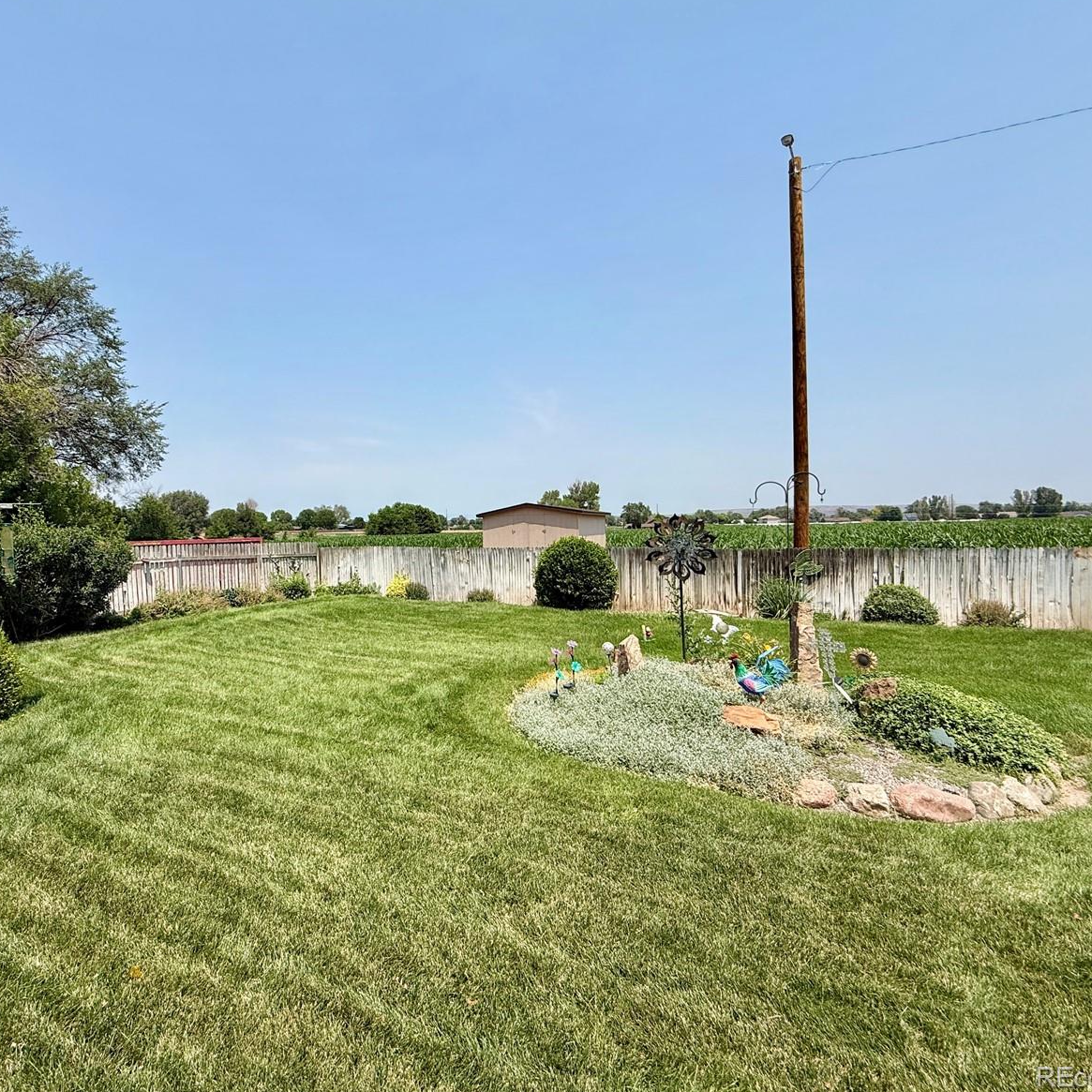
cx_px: 439
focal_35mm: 17
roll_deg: -0.3
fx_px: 607
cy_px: 534
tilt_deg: -1.0
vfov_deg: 84.0
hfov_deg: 83.0
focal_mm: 2.22
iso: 50
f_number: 2.2
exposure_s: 1/2841
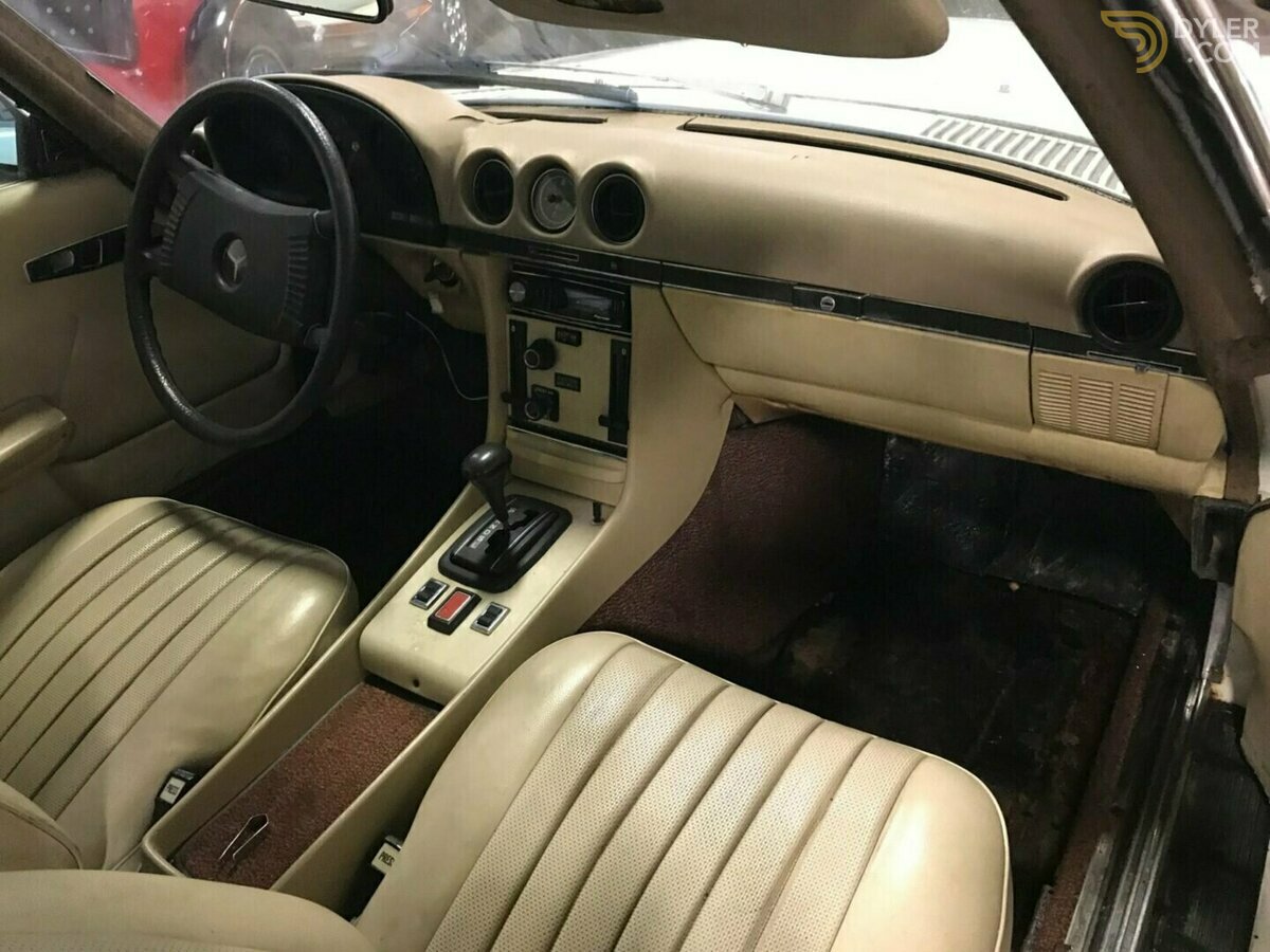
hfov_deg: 63.4
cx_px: 635
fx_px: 1027
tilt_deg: -31.3
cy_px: 476
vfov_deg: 49.7
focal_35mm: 28
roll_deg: +3.8
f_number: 1.8
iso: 100
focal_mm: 3.99
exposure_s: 1/12
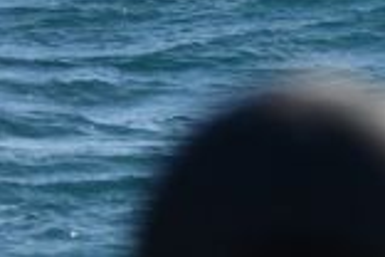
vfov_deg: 1.9
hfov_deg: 2.8
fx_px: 7667
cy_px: -184
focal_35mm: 717
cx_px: 943
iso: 900
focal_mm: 140
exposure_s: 1/8000
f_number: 5
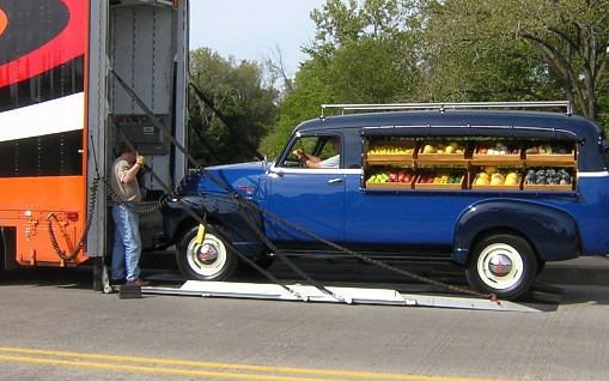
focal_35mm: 60
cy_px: 131
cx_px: 335
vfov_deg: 21.6
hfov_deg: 34.0
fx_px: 996
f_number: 5.2
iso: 100
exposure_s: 1/278
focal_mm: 4.7
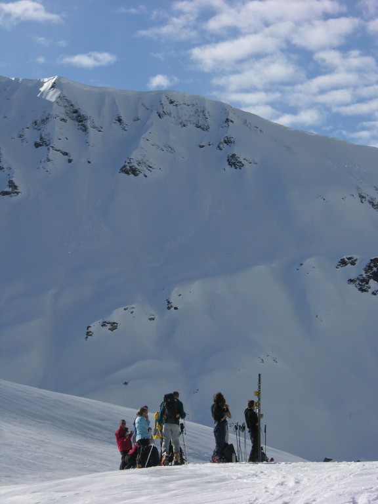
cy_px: 252
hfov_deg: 13.5
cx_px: 189
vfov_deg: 17.9
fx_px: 1602
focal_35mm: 110
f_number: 5.8
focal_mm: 27.3
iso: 50
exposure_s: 1/530
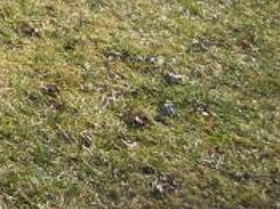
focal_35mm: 158
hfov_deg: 10.1
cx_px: -483
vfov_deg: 8.2
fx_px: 1277
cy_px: -388
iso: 80
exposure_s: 1/500
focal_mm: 4.9
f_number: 3.2
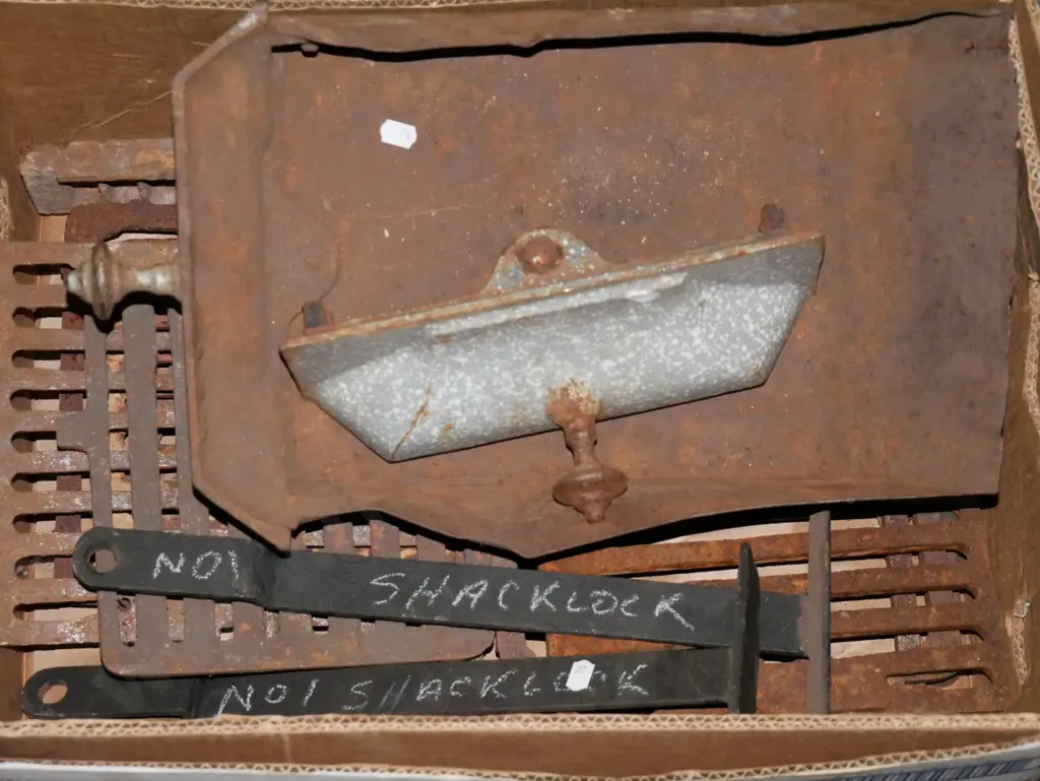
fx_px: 2345
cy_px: 390
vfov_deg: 18.9
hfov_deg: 25.0
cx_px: 520
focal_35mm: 78
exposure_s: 1/80
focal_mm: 39
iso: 3200
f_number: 5.4
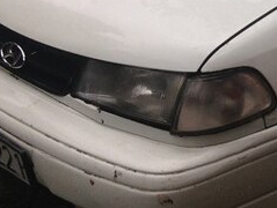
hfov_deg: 20.2
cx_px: 329
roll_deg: +3.7
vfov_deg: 15.9
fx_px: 729
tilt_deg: -16.5
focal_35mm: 91
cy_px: -16
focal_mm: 4.12
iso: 80
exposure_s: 1/120
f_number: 2.4
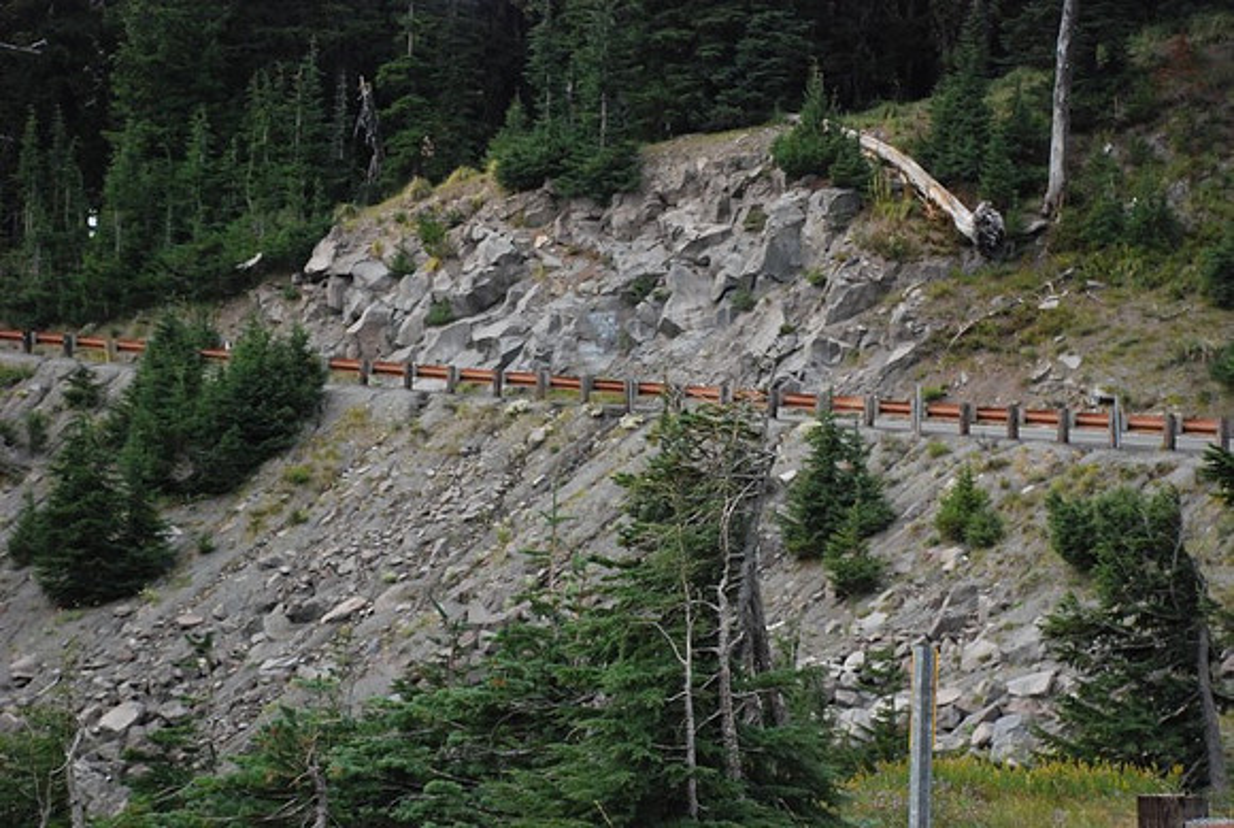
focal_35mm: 93
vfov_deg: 14.8
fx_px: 3194
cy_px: 414
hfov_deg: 21.9
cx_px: 617
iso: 1600
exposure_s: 1/3200
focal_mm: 62
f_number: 5.3
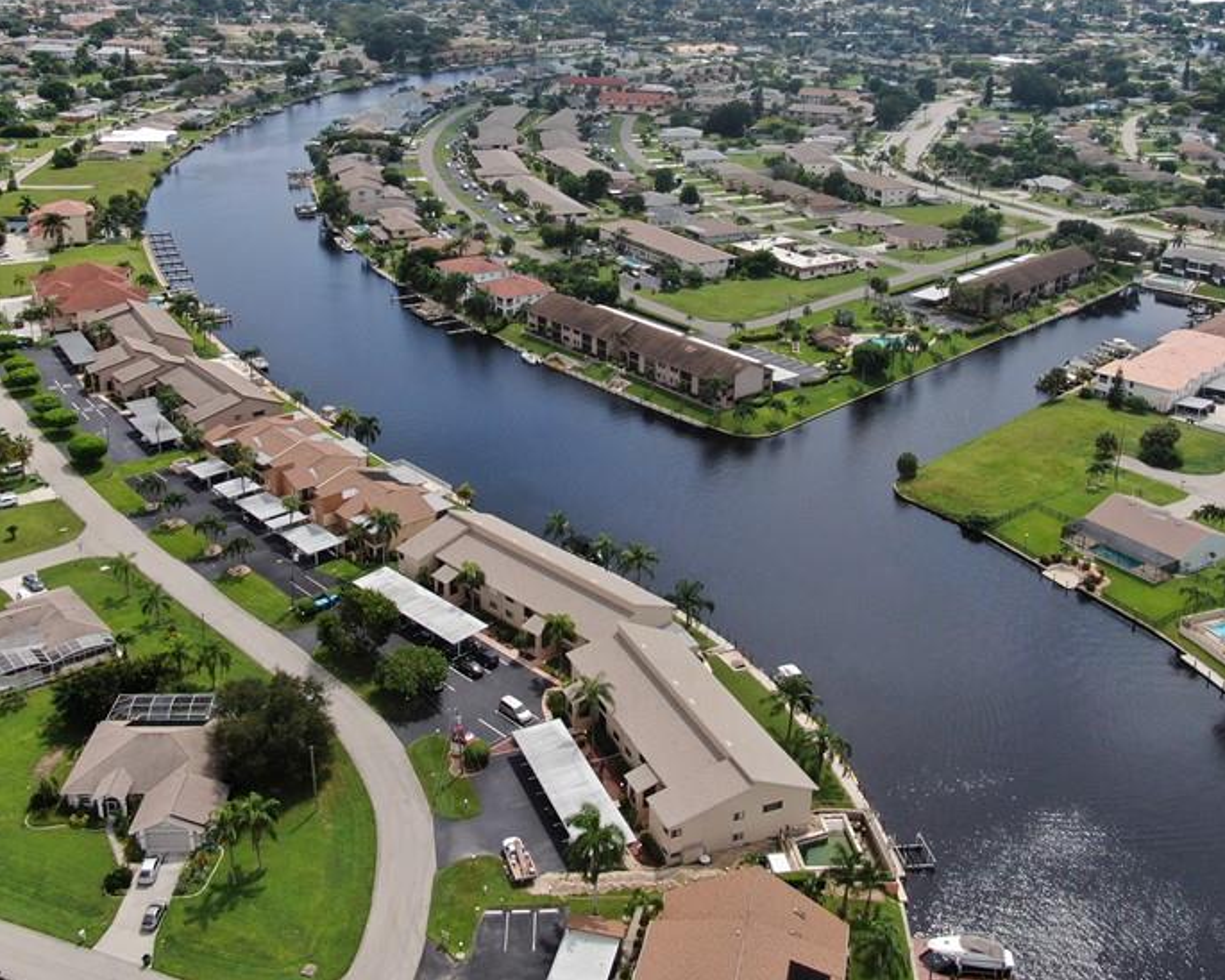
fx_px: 1269
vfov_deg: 41.8
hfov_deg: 51.5
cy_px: 352
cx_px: 599
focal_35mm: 35
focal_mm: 4.39
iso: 100
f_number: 2.8
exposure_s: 1/1600
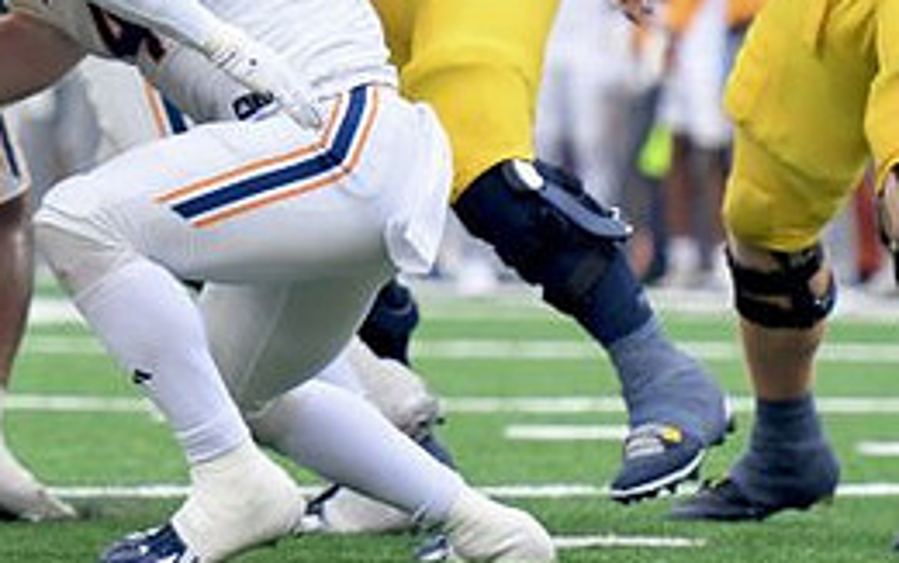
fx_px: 14198
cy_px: -48
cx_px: 166
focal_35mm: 579
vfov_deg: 2.3
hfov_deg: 3.6
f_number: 2.8
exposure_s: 1/1000
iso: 800
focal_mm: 170
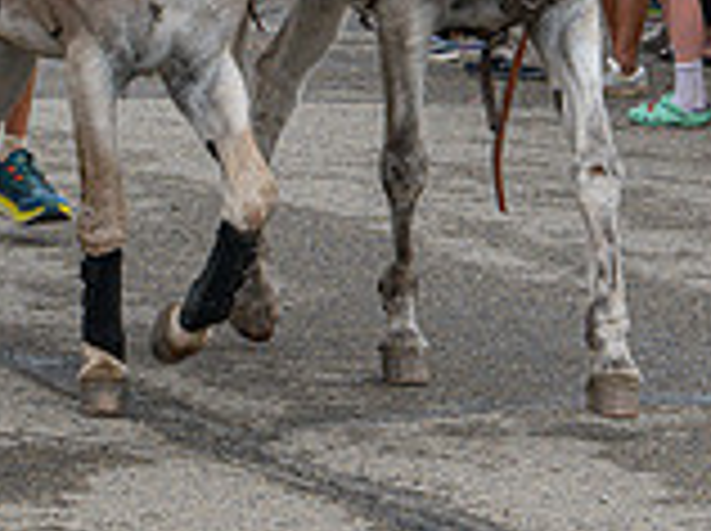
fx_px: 5640
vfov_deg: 5.4
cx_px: 570
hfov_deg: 7.2
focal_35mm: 275
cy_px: -201
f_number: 8
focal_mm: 70
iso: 500
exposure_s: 1/640
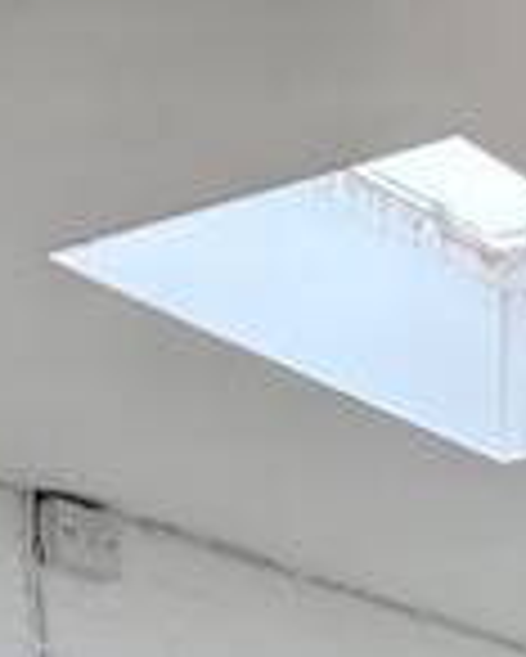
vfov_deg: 15.9
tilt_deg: -2.6
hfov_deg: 11.3
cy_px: 1292
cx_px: 1488
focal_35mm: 96
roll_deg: +0.6
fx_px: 1866
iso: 100
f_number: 2.2
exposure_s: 1/100
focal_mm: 2.22
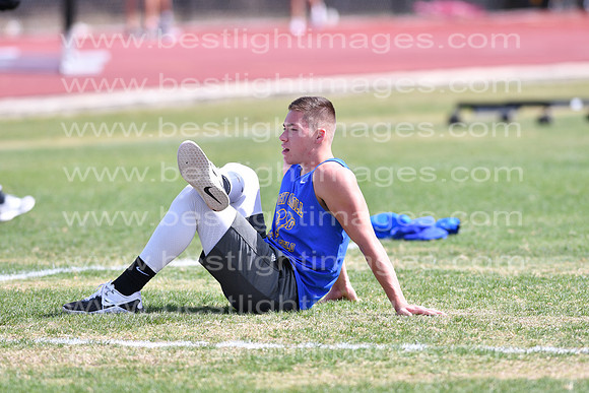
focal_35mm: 450
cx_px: 294
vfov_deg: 3.1
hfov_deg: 4.6
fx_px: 7364
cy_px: 196
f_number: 4
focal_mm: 300
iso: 100
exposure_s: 1/800
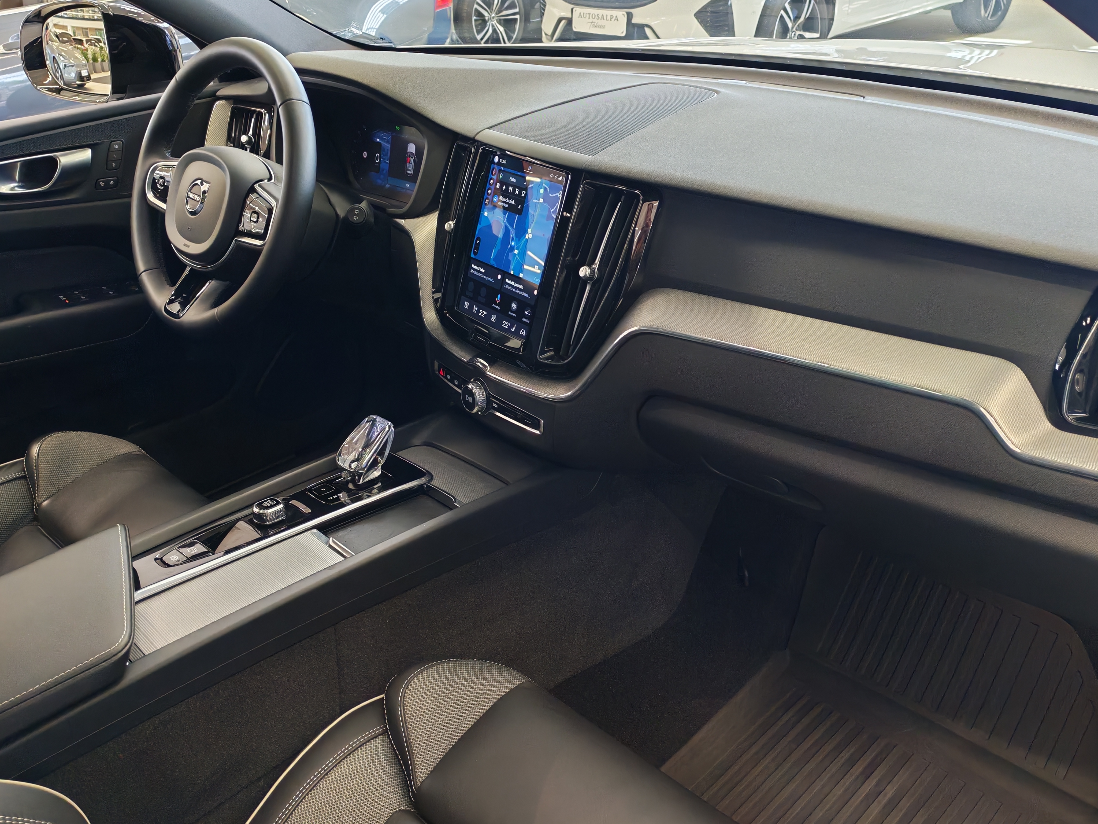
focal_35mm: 33
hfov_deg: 55.4
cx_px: 549
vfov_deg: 42.9
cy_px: 412
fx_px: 1047
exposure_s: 1/100
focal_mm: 6.12
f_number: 1.9
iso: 937
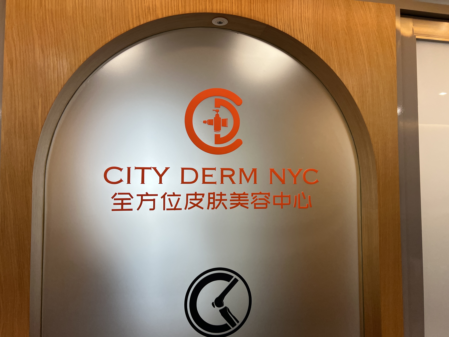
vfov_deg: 53.1
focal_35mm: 26
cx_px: 224
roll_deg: +0.4
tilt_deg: +2.5
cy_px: 168
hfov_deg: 67.3
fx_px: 337
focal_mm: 5.7
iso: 50
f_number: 1.5
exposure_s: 1/120
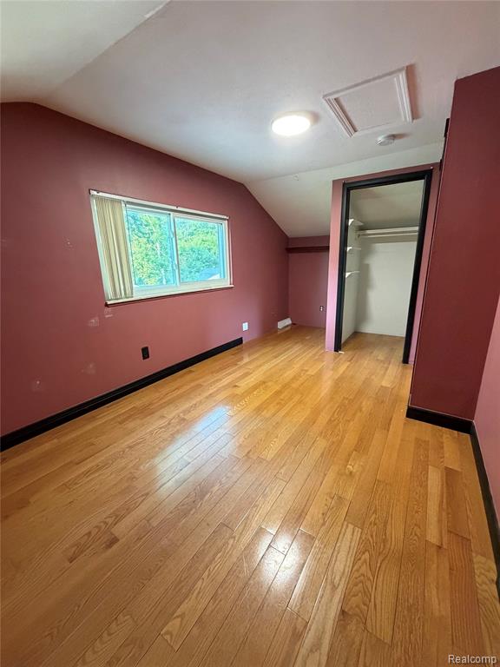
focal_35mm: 14
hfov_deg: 85.7
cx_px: 250
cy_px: 334
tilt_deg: -15.4
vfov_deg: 102.1
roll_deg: +1.5
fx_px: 270
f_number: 2.2
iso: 500
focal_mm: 2.22
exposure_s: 1/60
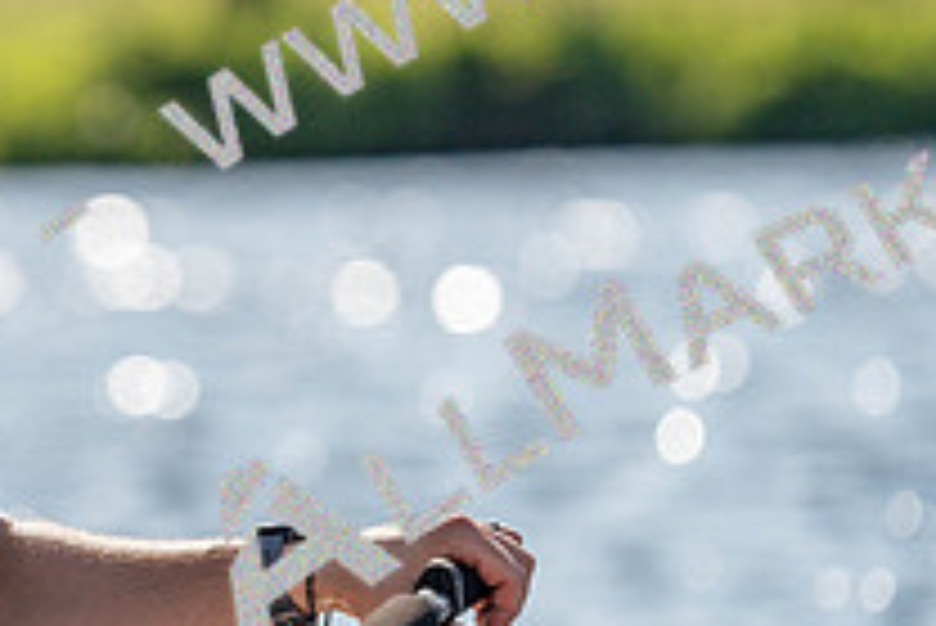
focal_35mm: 1178
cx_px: -166
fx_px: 30648
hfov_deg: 1.7
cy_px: 245
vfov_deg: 1.2
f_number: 6.3
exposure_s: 1/1600
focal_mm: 422
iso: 200
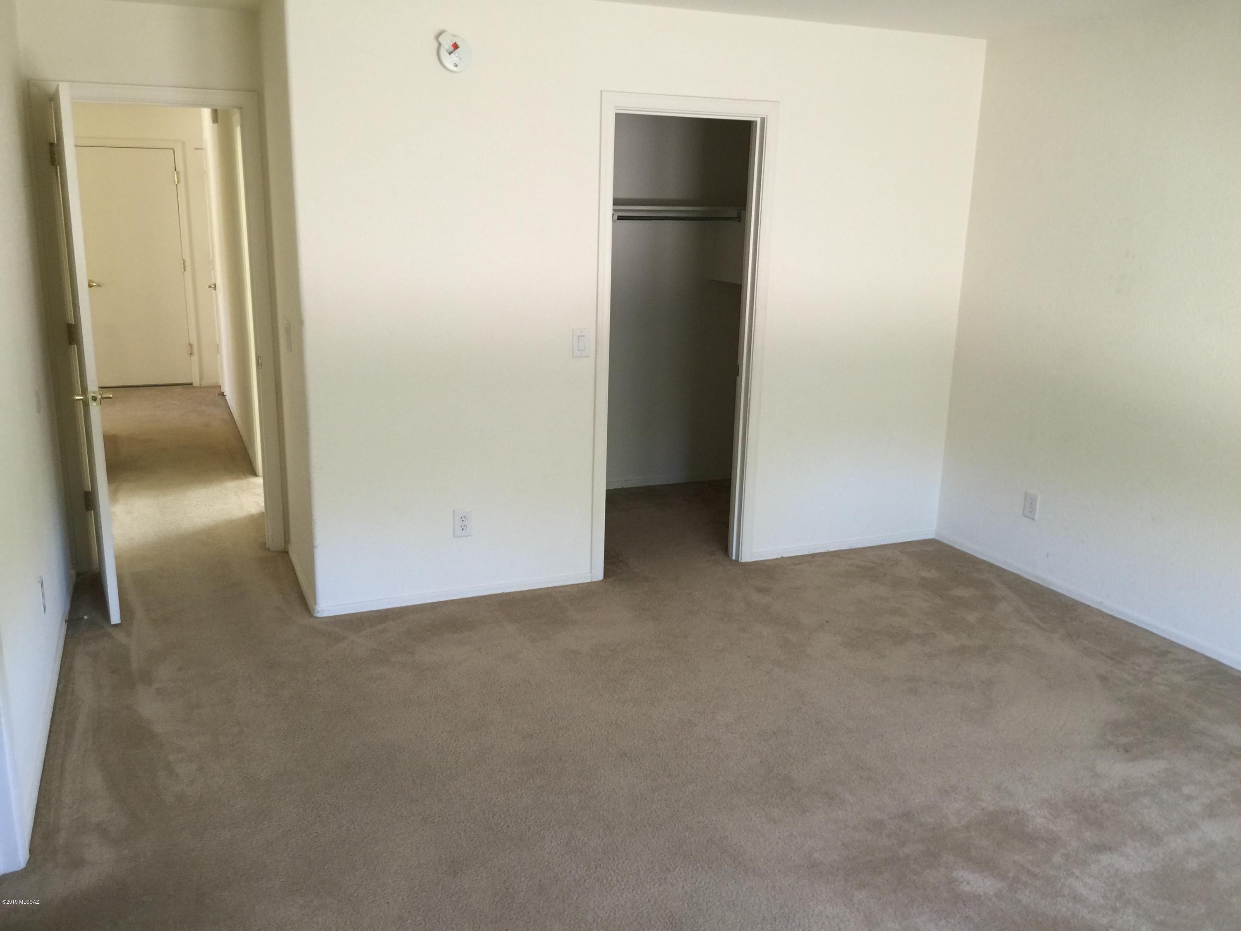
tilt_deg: -14.7
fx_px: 1040
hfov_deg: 61.7
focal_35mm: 29
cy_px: 466
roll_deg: -0.4
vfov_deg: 48.2
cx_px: 620
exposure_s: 1/15
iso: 50
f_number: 2.2
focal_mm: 4.15
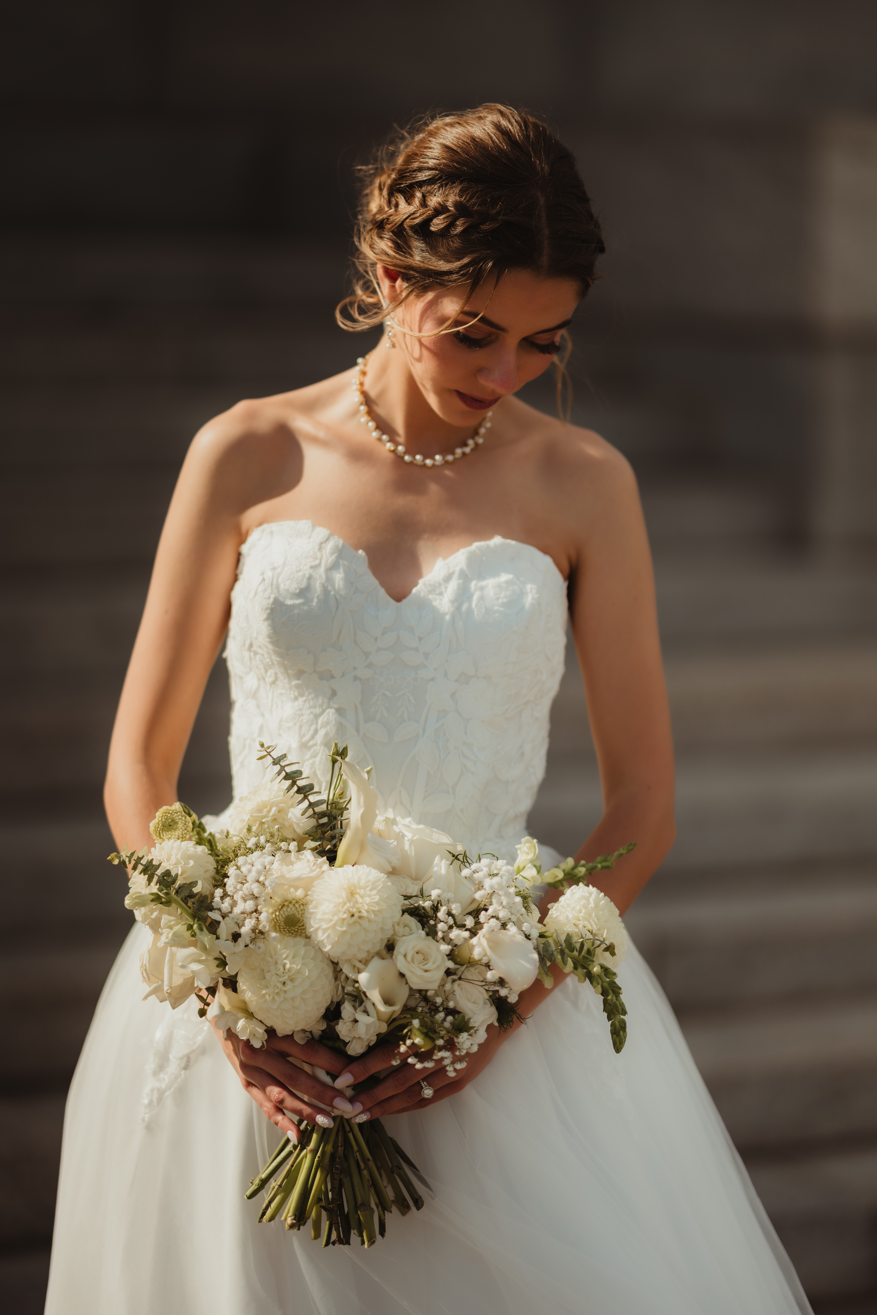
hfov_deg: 13.0
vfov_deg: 19.5
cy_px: 658
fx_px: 3837
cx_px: 438
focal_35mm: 105
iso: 100
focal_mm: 105
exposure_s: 1/8000
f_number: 1.4
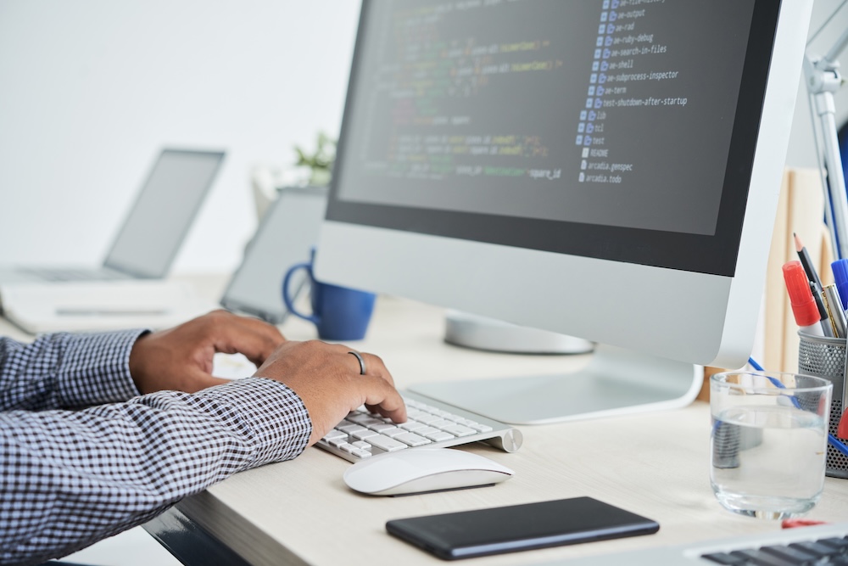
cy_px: 283
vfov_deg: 22.6
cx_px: 424
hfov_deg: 33.4
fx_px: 1413
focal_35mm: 60
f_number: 4
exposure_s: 1/90
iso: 400
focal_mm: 60
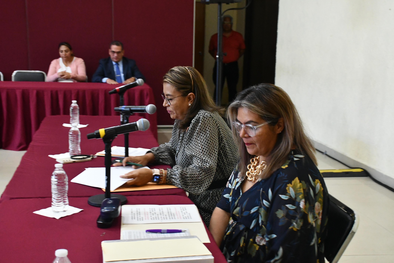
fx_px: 569
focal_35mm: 52
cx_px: 197
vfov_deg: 26.0
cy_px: 132
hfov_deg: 38.2
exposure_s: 1/60
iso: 4000
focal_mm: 35
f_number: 7.1
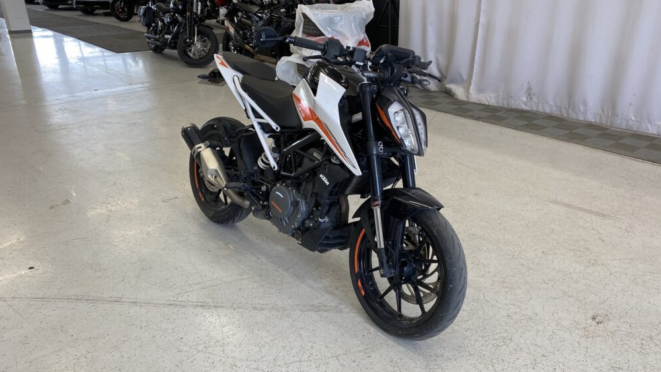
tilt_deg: -26.0
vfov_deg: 40.1
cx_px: 335
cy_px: 211
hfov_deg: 66.1
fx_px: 508
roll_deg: +1.0
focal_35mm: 29
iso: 80
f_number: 1.8
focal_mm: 4.25
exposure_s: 1/100
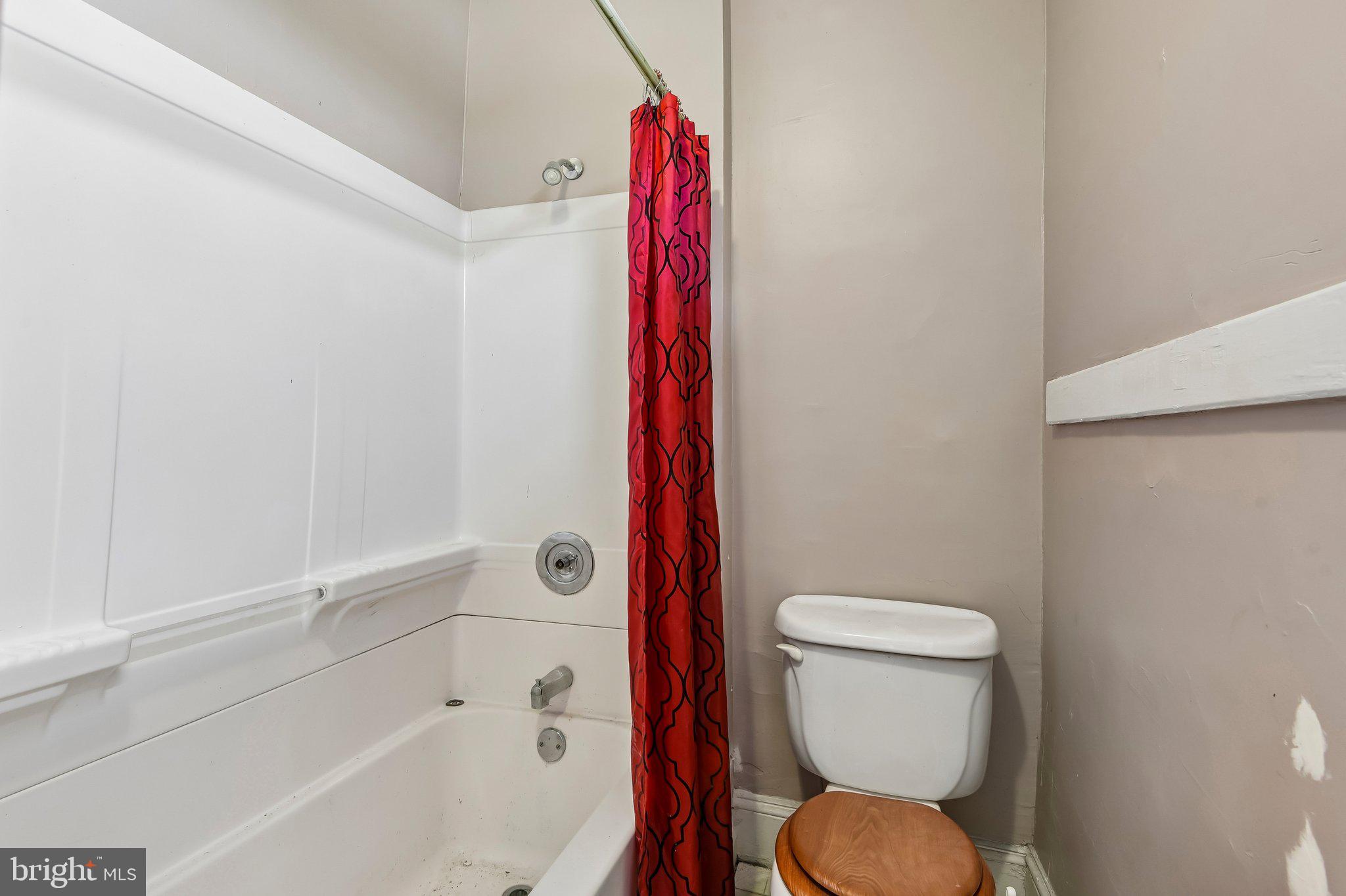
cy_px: 448
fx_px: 598
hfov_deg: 96.7
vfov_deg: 73.7
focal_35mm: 16
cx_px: 673
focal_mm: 16
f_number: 8
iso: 400
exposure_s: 1/2
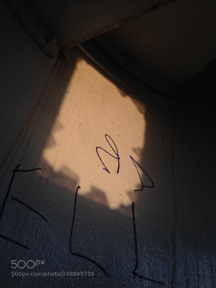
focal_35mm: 33
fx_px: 275
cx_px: 108
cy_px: 144
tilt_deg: +38.5
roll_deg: -9.6
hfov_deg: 42.9
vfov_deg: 55.4
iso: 50
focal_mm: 4.12
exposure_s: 1/301
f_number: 2.4
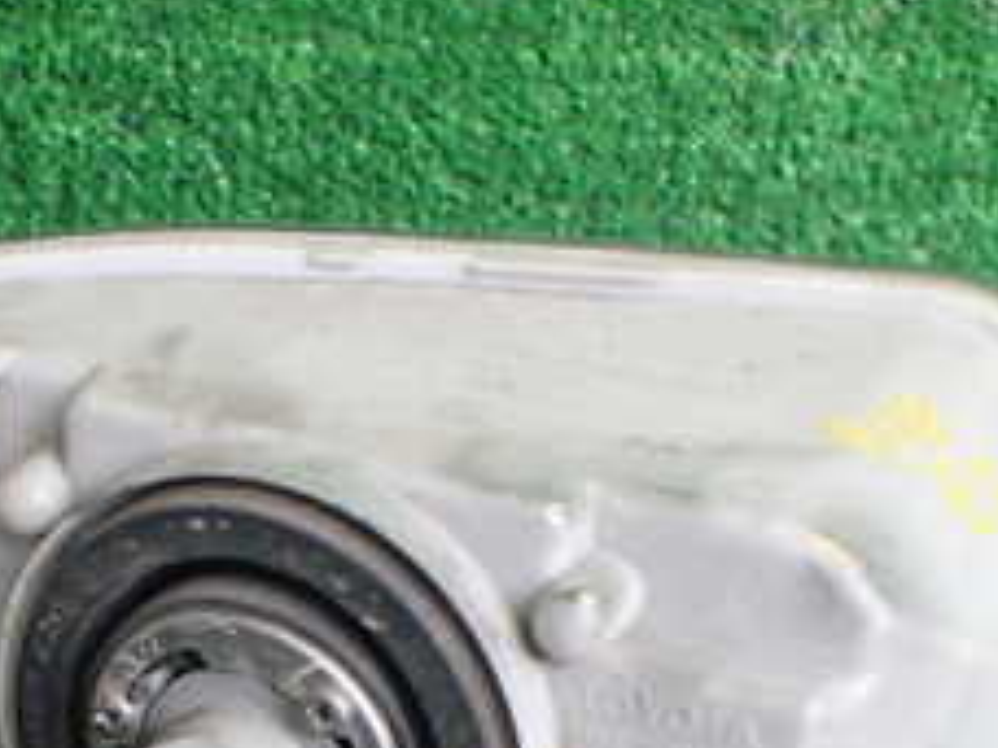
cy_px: 748
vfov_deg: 18.2
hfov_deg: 24.4
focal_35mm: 79
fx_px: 2278
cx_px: 219
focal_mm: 5.4
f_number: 2.3
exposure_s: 1/125
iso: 500
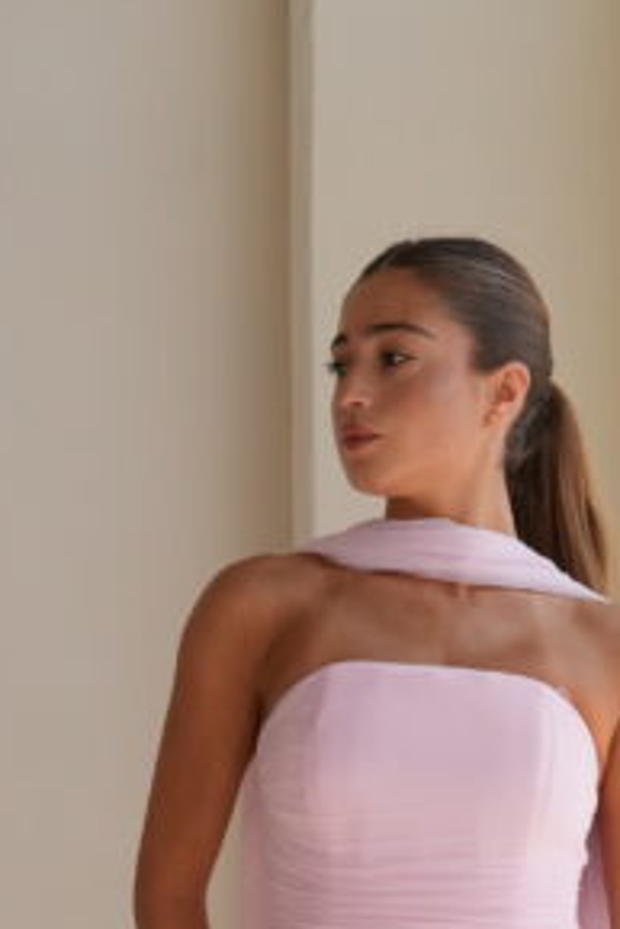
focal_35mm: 141
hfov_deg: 9.7
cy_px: 1008
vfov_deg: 14.2
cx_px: 434
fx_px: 3641
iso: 800
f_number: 6.3
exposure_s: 1/400
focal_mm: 38.3
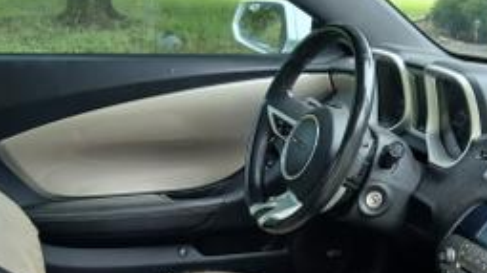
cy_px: 353
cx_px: 258
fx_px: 723
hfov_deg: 37.2
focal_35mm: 56
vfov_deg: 19.7
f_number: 1.8
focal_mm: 3.98
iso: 50
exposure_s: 1/50
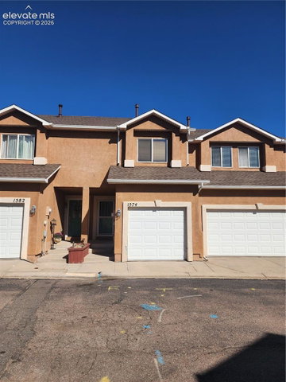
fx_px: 253
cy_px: 191
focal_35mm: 23
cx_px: 143
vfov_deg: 73.9
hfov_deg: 58.9
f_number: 1.8
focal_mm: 6.4
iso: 12
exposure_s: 1/1686
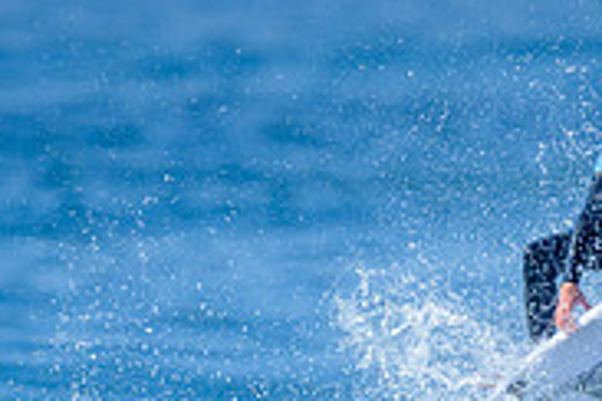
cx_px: 453
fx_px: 48524
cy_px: 668
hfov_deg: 0.7
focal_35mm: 2902
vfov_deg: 0.5
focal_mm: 800
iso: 320
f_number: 6.3
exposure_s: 1/2000
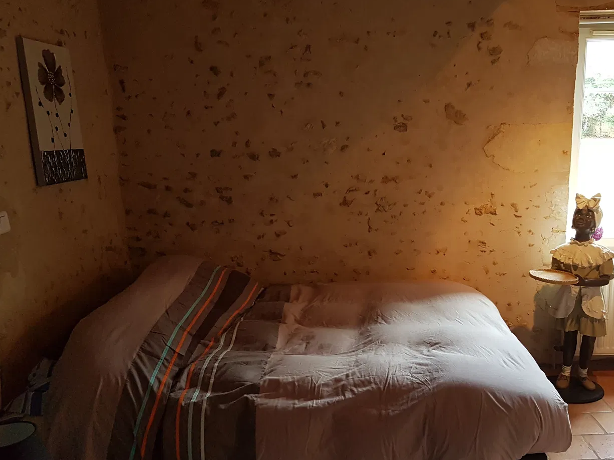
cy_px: 237
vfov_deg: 41.8
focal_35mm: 34
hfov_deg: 53.4
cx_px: 385
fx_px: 603
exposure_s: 1/50
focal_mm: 4.2
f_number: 1.7
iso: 160
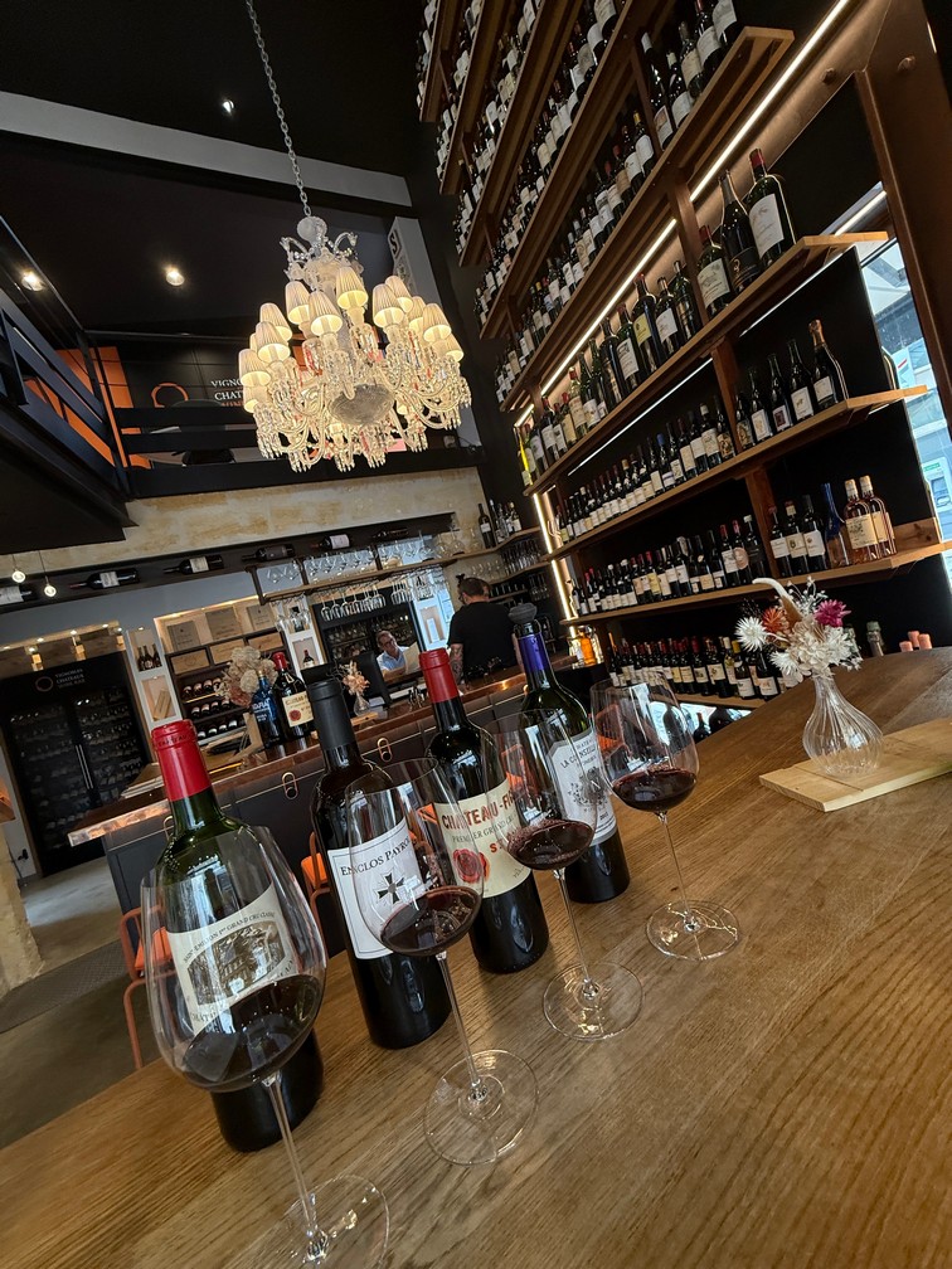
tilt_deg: +0.6
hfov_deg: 85.7
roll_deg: +14.5
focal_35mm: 14
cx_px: 476
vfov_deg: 102.1
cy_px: 634
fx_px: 513
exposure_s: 1/125
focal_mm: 2.22
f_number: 2.2
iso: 160
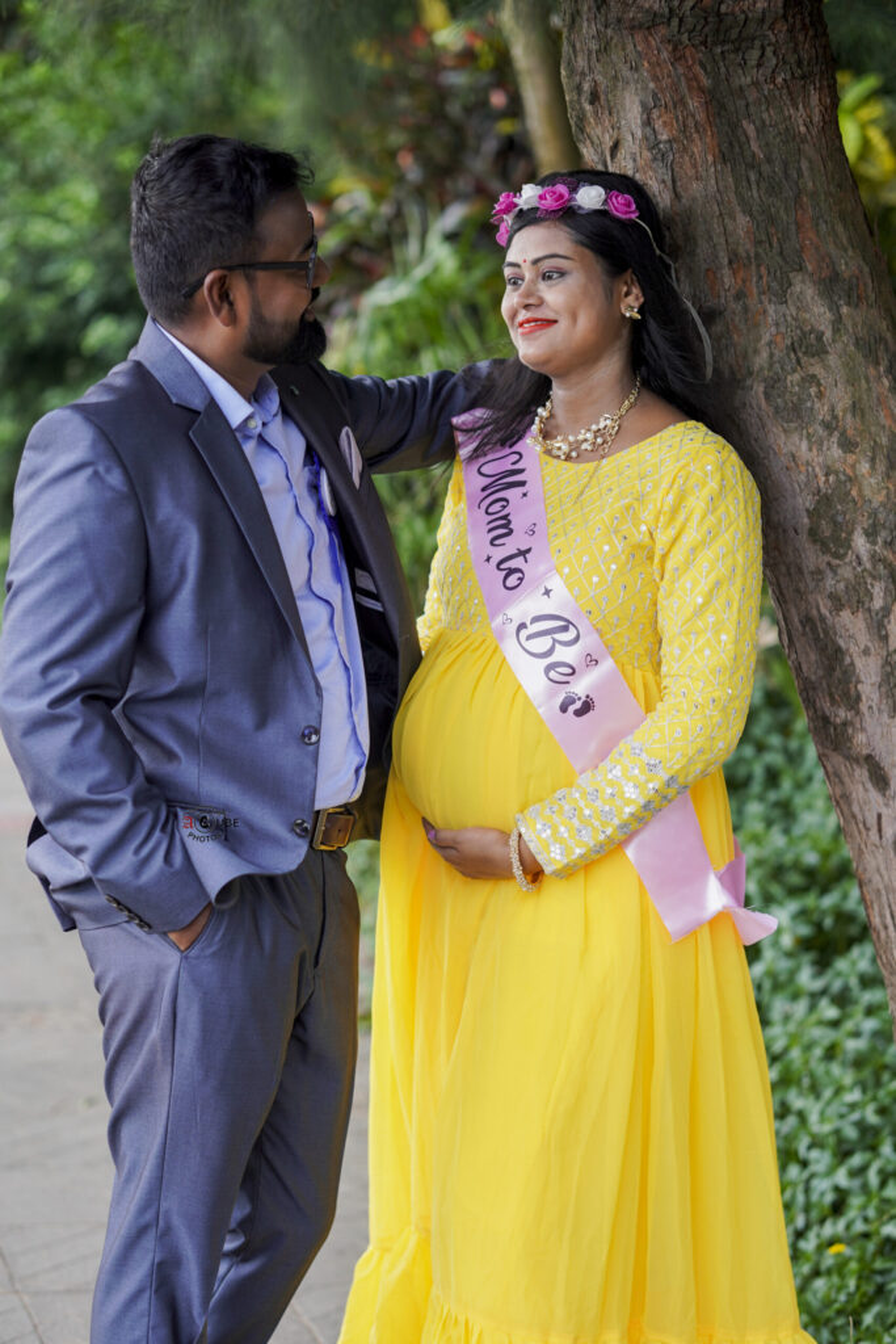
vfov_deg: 24.2
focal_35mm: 84
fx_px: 3135
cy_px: 672
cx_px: 448
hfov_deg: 16.3
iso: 100
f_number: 1.8
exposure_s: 1/320
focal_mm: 56
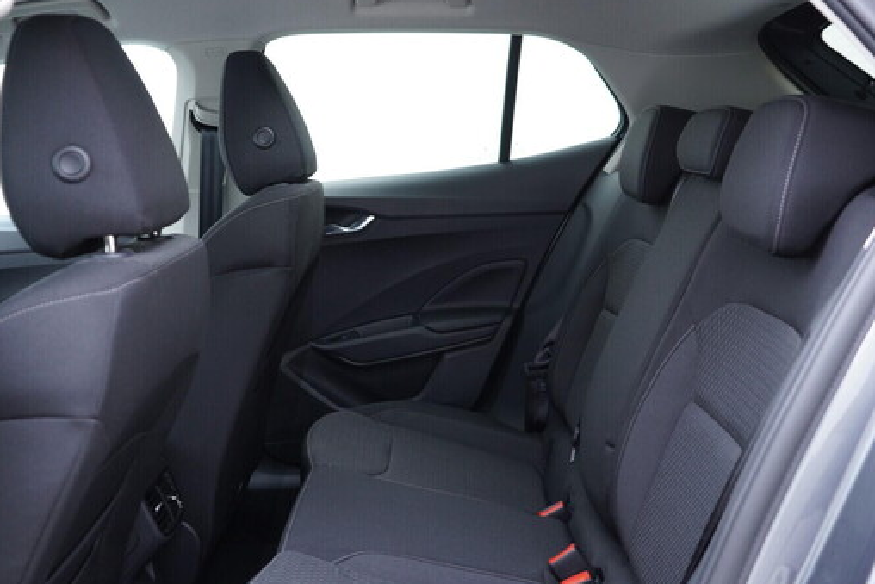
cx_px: 469
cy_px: 278
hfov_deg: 49.5
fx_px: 948
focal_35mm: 39
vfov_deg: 34.2
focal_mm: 24
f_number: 2.8
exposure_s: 1/40
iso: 500
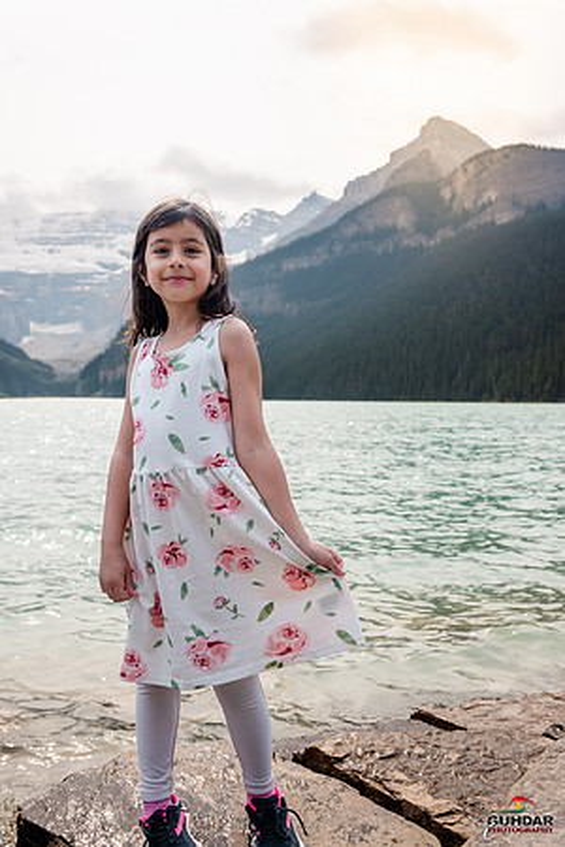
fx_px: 824
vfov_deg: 54.4
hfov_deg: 37.9
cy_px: 424
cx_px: 282
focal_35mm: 35
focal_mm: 35
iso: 200
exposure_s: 1/800
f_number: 6.3
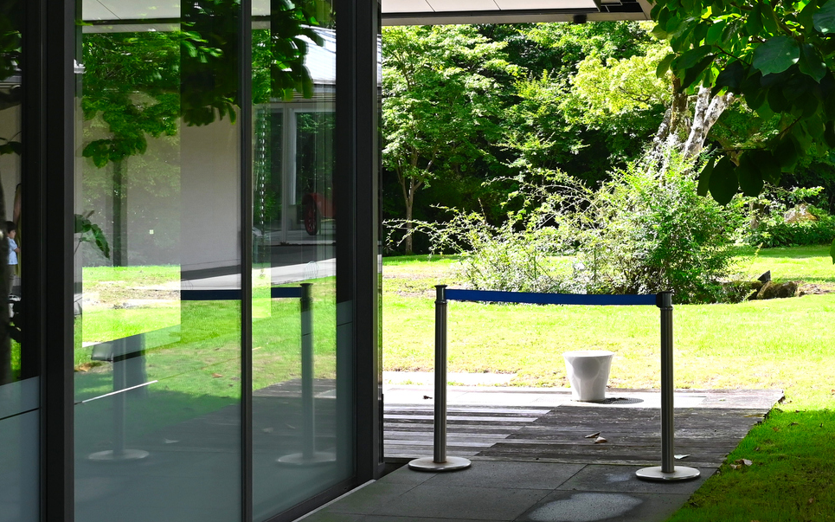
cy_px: 86
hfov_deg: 26.7
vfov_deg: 17.0
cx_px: 646
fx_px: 1729
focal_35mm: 76
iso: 200
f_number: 5.6
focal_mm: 24
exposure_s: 1/250
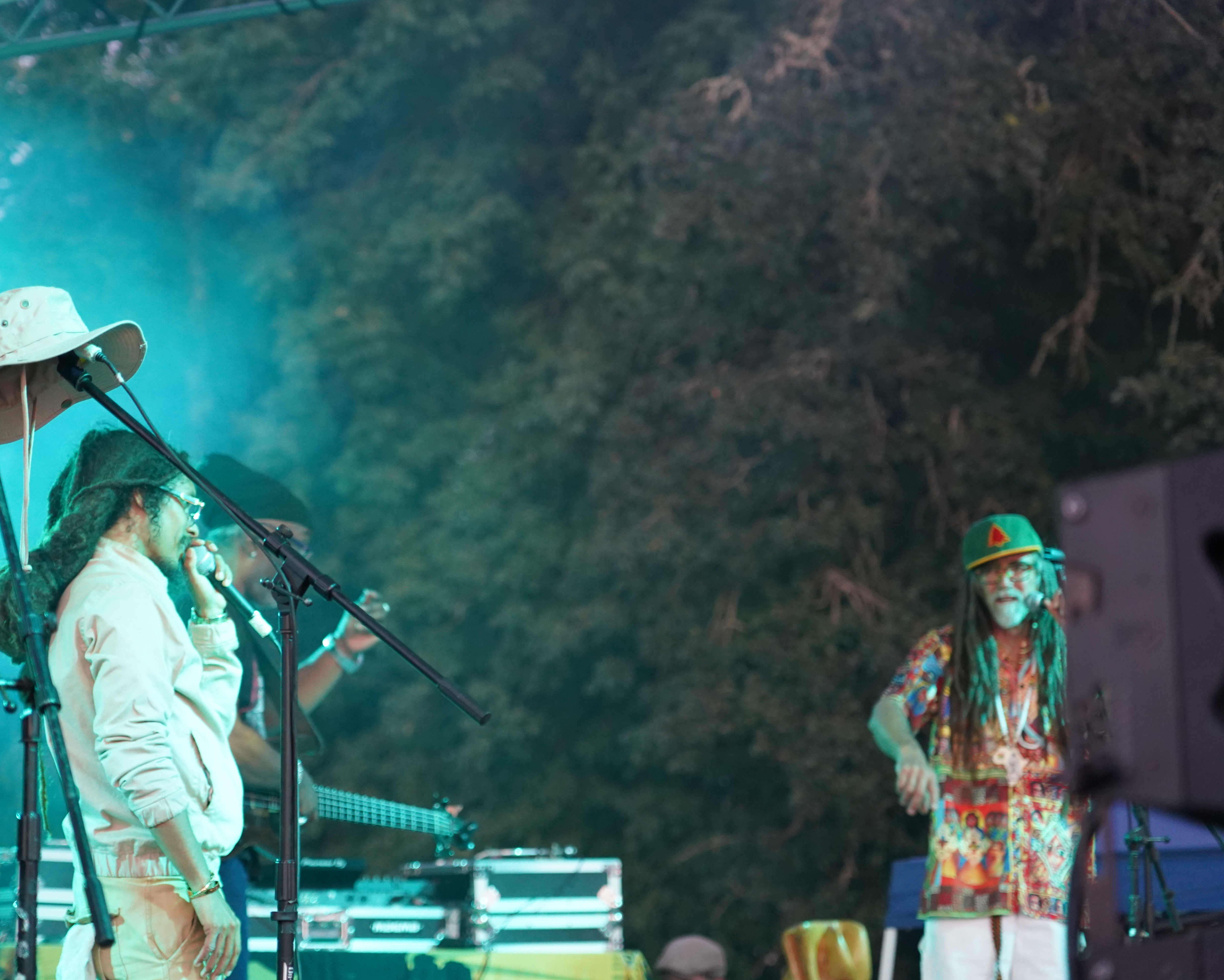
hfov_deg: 16.8
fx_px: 4130
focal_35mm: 114
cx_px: 491
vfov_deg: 13.5
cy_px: 491
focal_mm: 101
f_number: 4
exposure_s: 1/160
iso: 4000
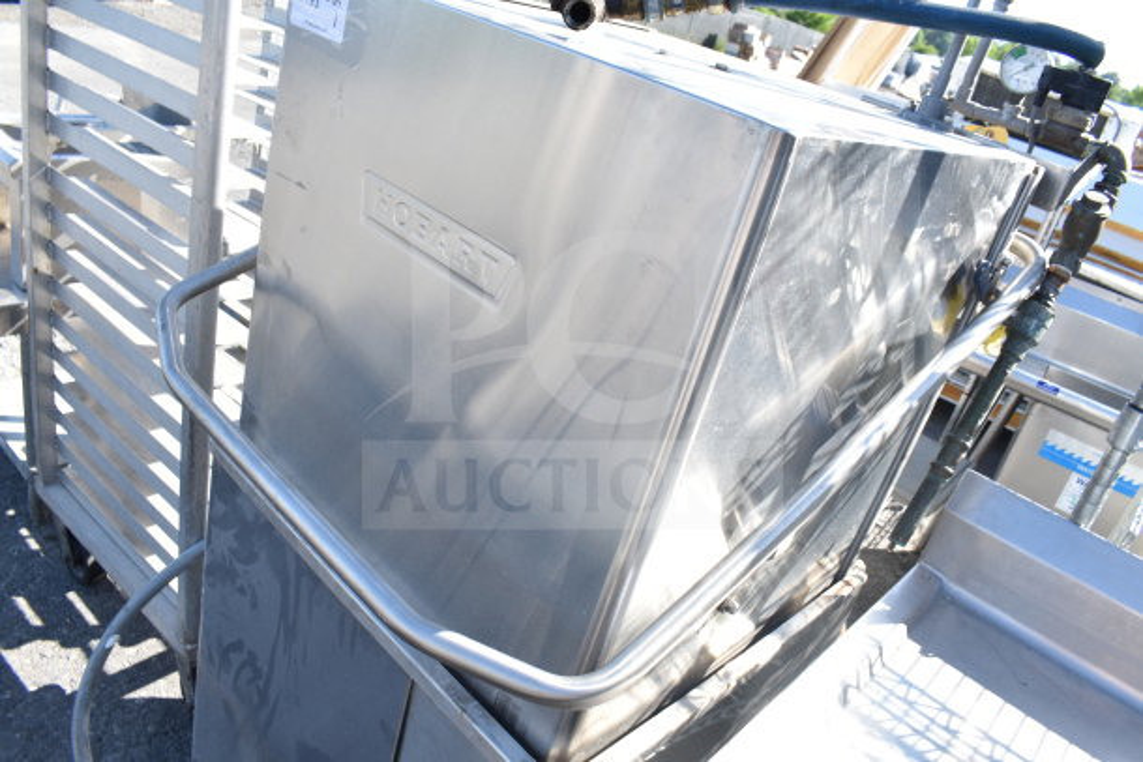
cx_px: 572
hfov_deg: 67.4
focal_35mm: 27
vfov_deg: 48.0
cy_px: 381
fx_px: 857
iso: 200
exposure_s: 1/160
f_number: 6.3
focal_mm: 18
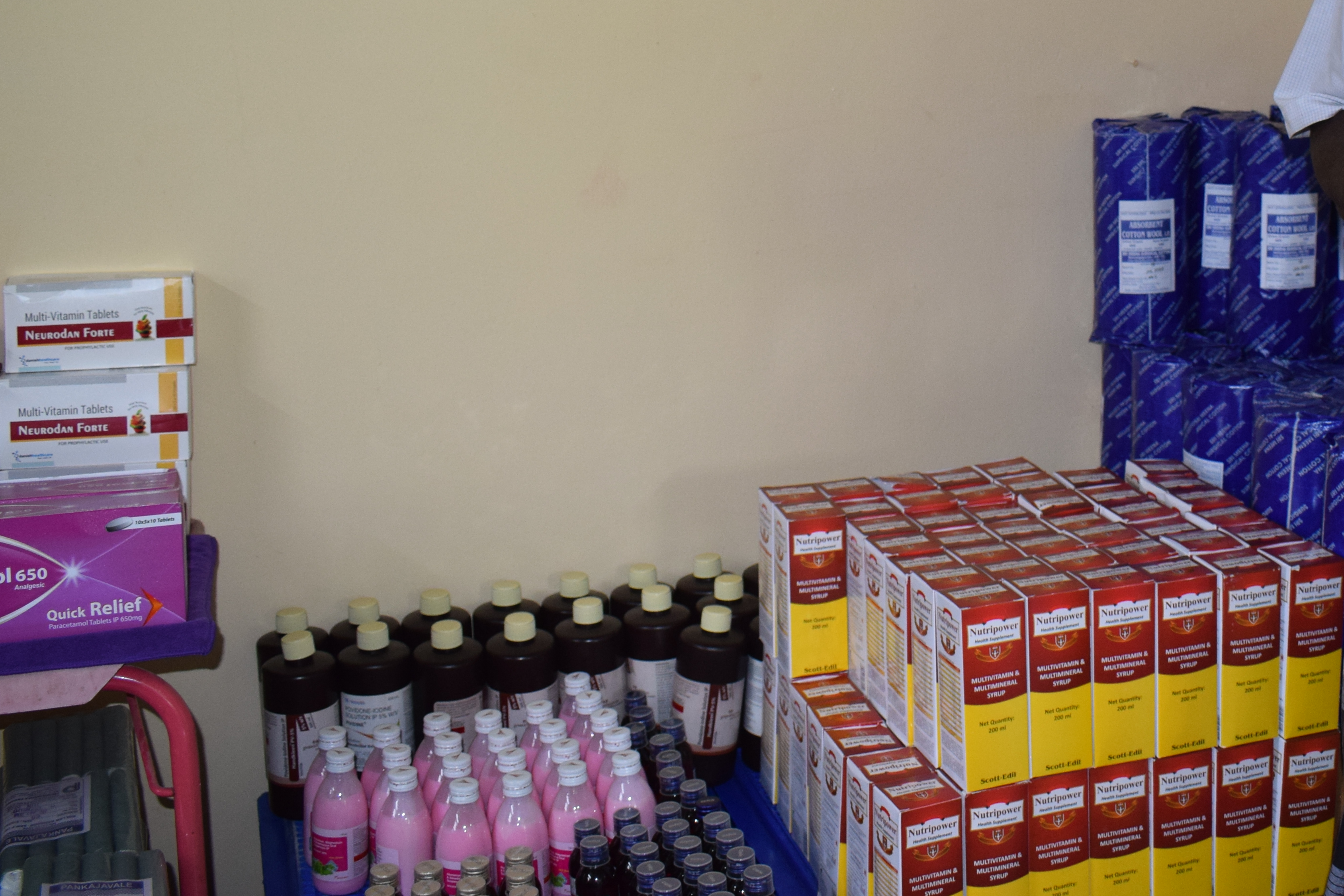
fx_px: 1792
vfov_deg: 27.2
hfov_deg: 39.9
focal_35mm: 48
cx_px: 1017
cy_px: 113
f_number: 5
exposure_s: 1/100
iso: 800
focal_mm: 18
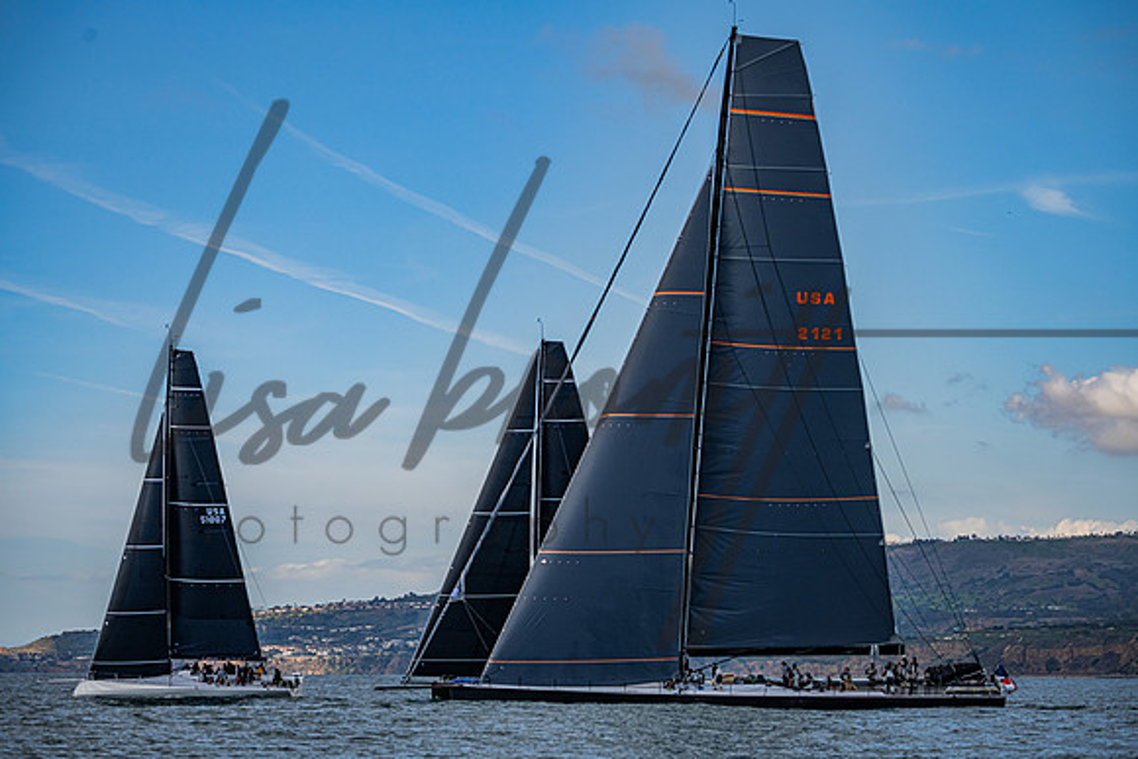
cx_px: 569
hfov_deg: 15.2
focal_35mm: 135
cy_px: 380
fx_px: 4268
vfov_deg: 10.2
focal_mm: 135
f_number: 5.6
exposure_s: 1/3200
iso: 400
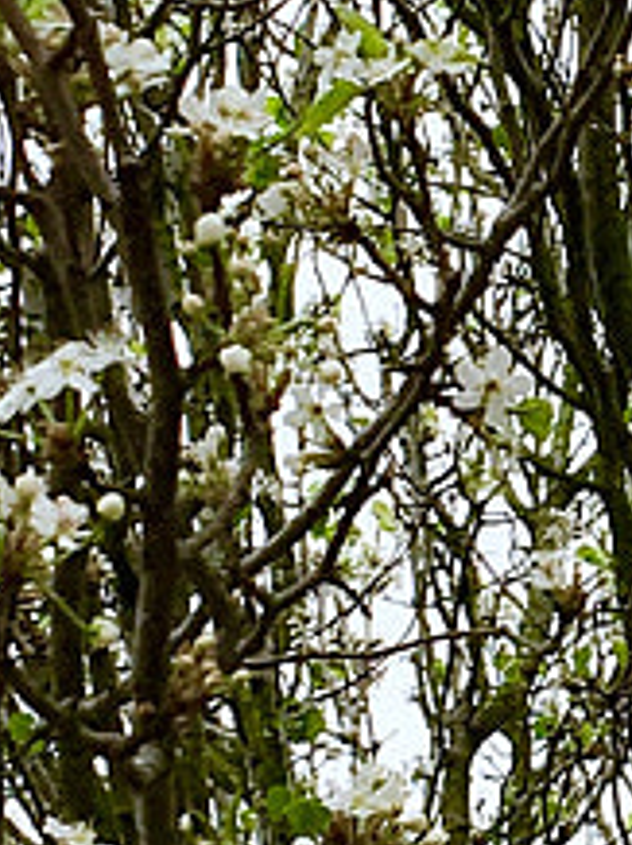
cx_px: 787
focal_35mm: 213
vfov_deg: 9.3
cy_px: 329
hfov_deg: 6.9
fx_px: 5195
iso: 25
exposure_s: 1/370
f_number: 2.2
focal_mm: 4.15
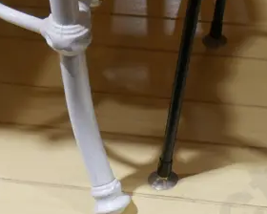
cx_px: 209
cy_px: 238
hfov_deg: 19.0
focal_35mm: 100
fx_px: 790
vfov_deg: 15.0
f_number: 3.5
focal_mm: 14
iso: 200
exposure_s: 1/80
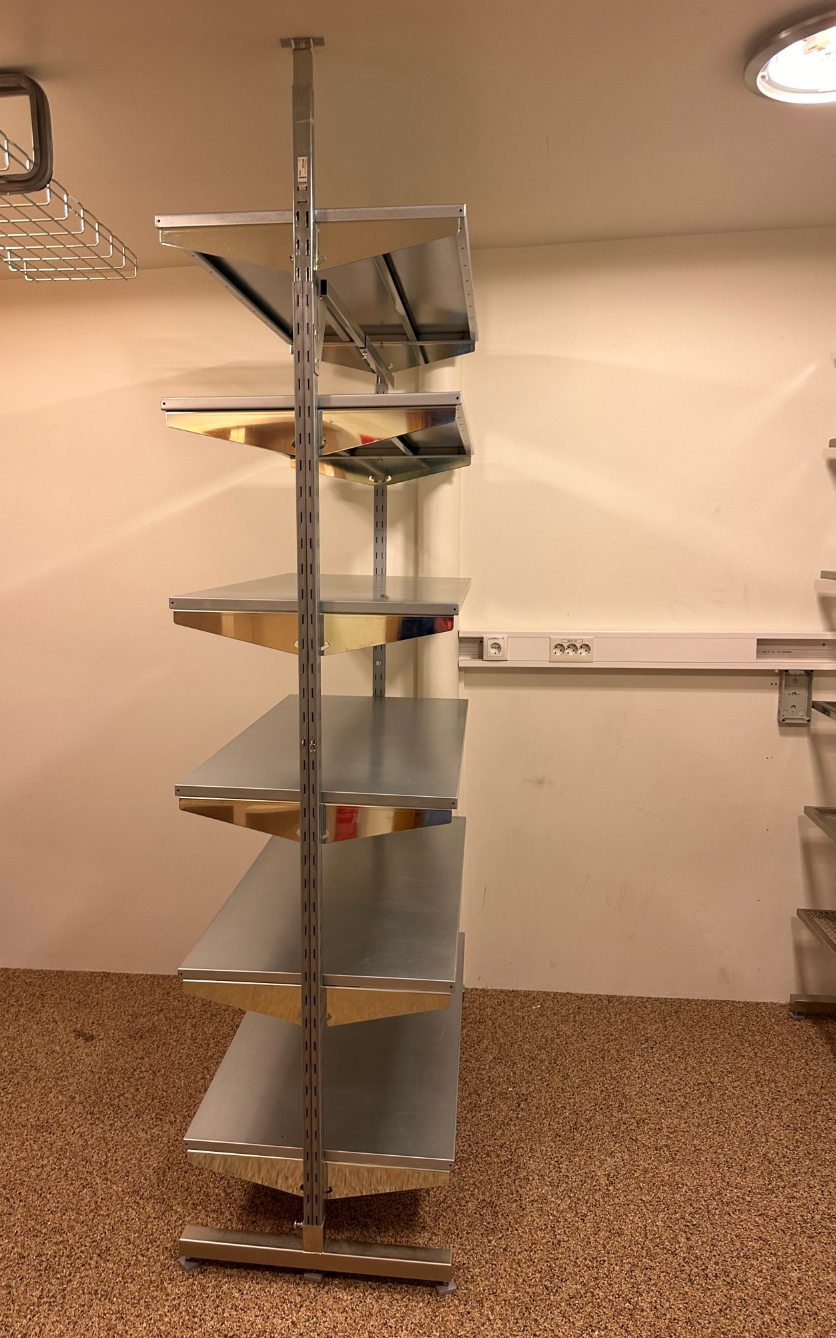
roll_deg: +0.0
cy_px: 666
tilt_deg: -9.1
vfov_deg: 70.4
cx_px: 378
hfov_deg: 47.5
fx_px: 948
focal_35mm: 26
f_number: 1.78
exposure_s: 1/50
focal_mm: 6.86
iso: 125
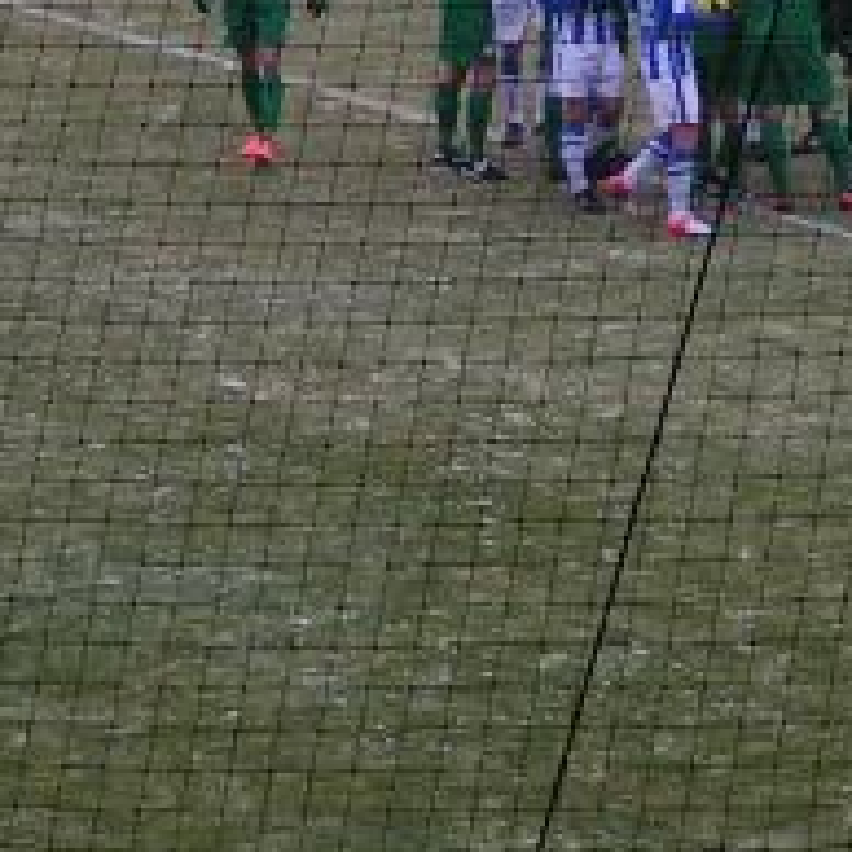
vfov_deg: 4.0
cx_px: 668
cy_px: -316
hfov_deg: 4.0
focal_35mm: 433
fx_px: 12057
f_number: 3.5
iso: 50
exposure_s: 1/125
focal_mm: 18.2
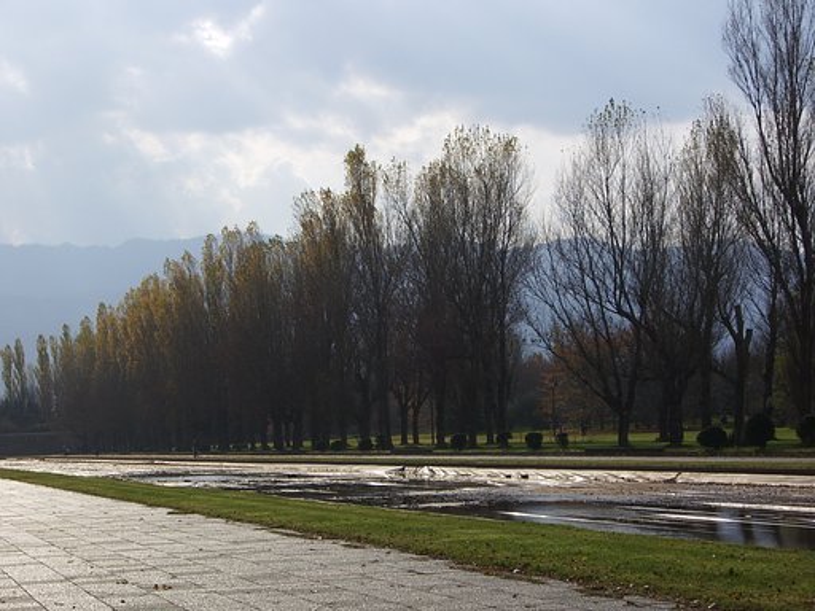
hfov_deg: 22.0
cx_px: 408
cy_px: 306
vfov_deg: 16.6
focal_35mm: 89
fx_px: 2095
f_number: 7
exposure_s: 1/250
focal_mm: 14.6
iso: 50
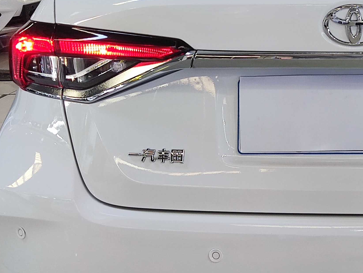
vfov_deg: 18.4
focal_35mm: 80
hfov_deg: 23.5
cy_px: 88
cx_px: 353
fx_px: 839
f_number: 1.79
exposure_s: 1/50
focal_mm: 4.71
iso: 159
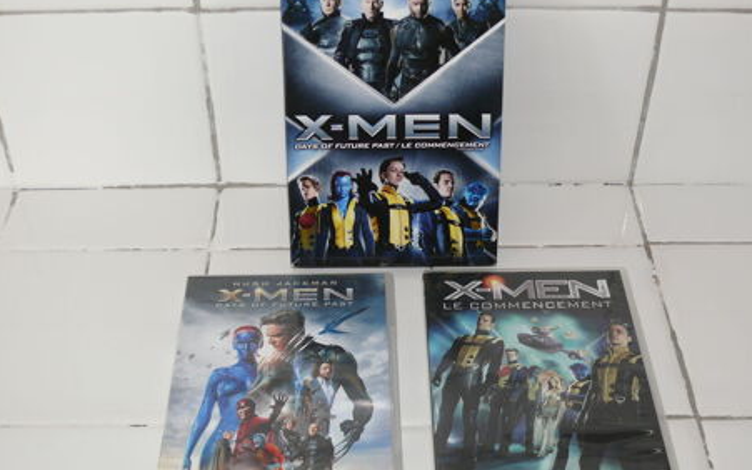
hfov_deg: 38.2
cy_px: 250
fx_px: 1086
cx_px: 397
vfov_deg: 24.4
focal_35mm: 53
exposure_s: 1/30
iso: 100
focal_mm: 9
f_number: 2.8
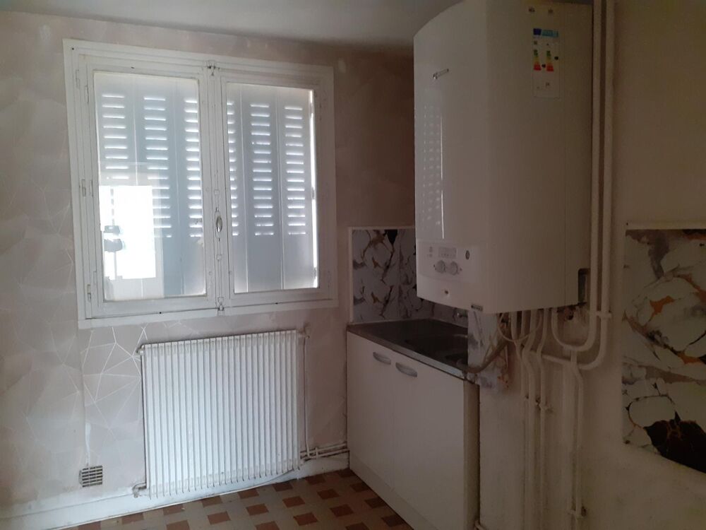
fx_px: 551
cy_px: 265
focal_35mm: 27
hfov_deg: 65.3
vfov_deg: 51.4
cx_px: 353
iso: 320
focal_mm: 3.6
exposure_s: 1/25
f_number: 1.9
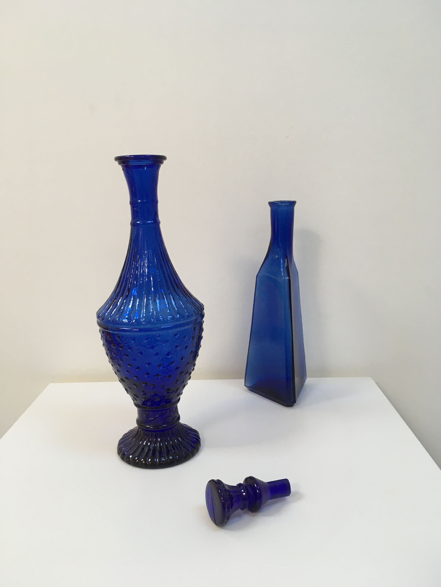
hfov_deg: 48.2
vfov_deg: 61.7
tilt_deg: -12.2
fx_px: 493
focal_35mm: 29
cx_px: 220
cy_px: 294
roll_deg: +2.3
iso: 64
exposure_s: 1/33
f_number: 2.2
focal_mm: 4.15
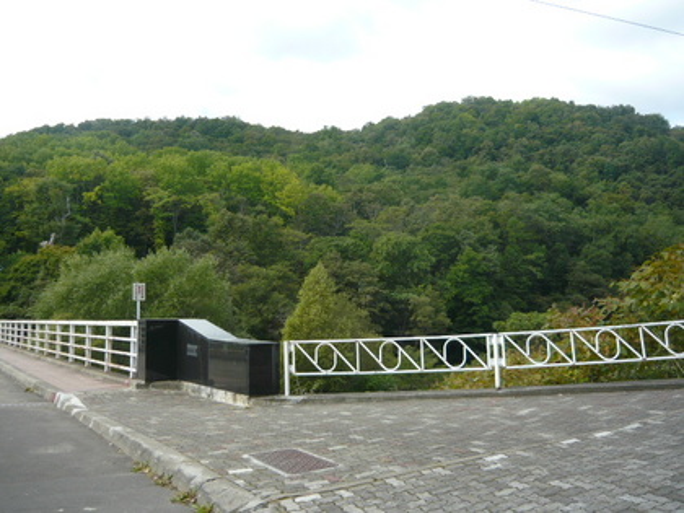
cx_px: 342
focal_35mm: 33
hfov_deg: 55.4
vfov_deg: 42.9
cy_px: 256
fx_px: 652
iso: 100
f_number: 2.8
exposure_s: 1/500
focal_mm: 5.5
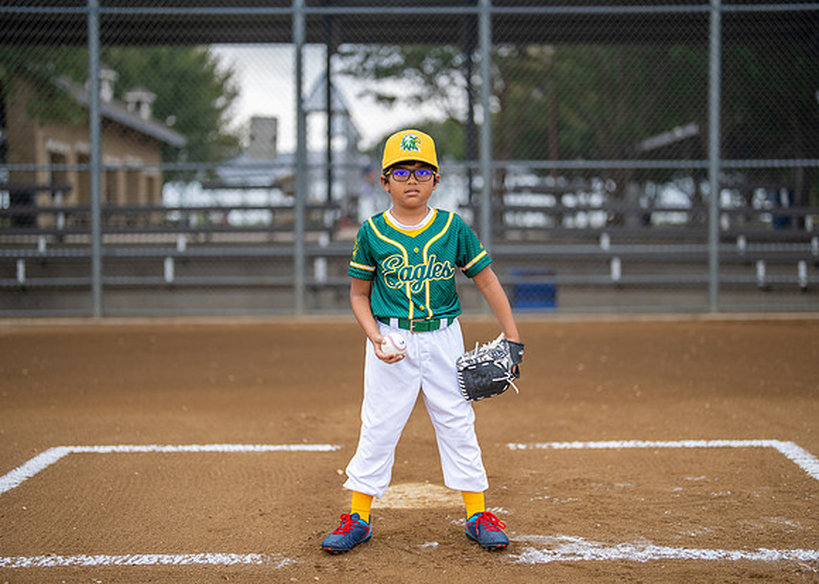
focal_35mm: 55
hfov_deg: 35.5
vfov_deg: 25.7
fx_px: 1281
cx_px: 420
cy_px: 285
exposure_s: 1/3200
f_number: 1.2
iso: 200
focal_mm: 50
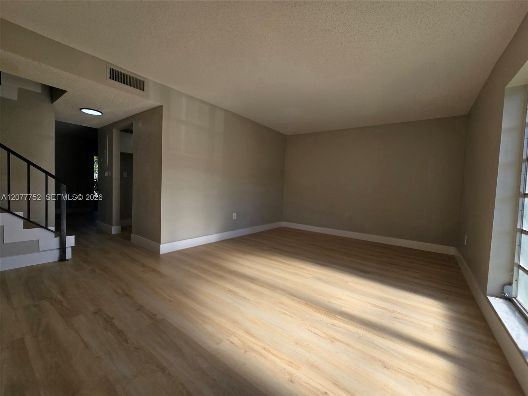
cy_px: 198
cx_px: 264
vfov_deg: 89.9
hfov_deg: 106.2
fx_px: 198
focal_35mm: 13
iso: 50
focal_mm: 2.2
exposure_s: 1/909
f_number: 2.2
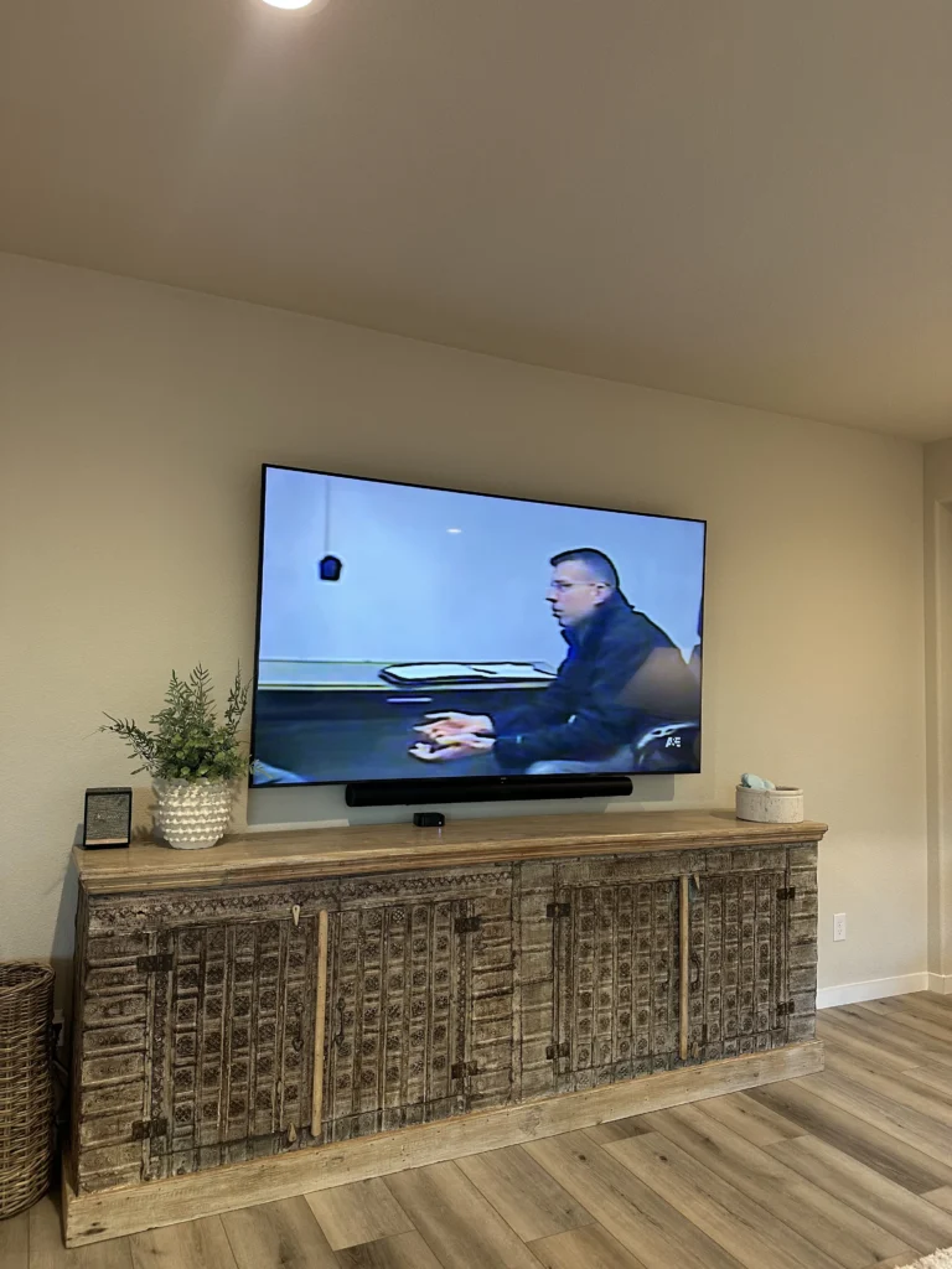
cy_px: 634
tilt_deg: +4.8
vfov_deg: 71.6
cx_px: 476
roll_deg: -1.6
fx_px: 880
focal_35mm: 24
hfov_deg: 56.8
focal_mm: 6.86
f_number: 1.78
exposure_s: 1/60
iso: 160
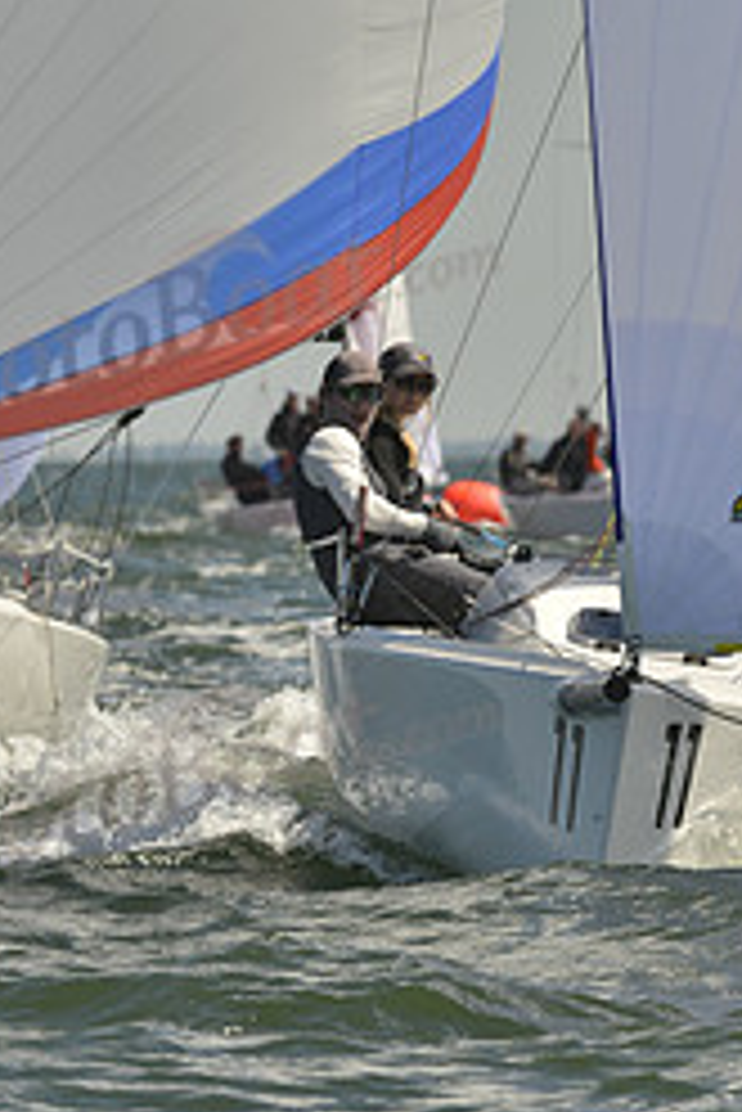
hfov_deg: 2.3
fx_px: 18152
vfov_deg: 3.5
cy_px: 27
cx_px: 735
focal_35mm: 588
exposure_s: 1/1250
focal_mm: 250
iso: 280
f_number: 8
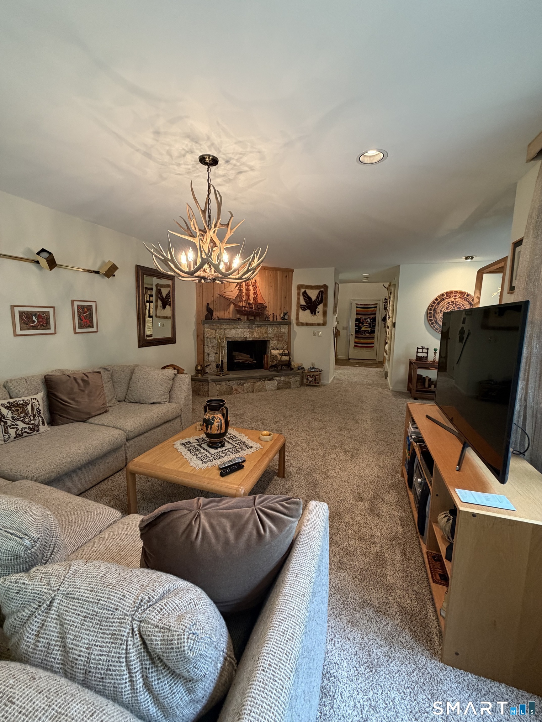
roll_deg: -1.1
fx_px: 292
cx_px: 271
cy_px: 361
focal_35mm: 14
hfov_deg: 85.7
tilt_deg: -7.7
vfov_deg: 102.1
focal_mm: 2.22
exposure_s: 1/60
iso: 320
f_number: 2.2
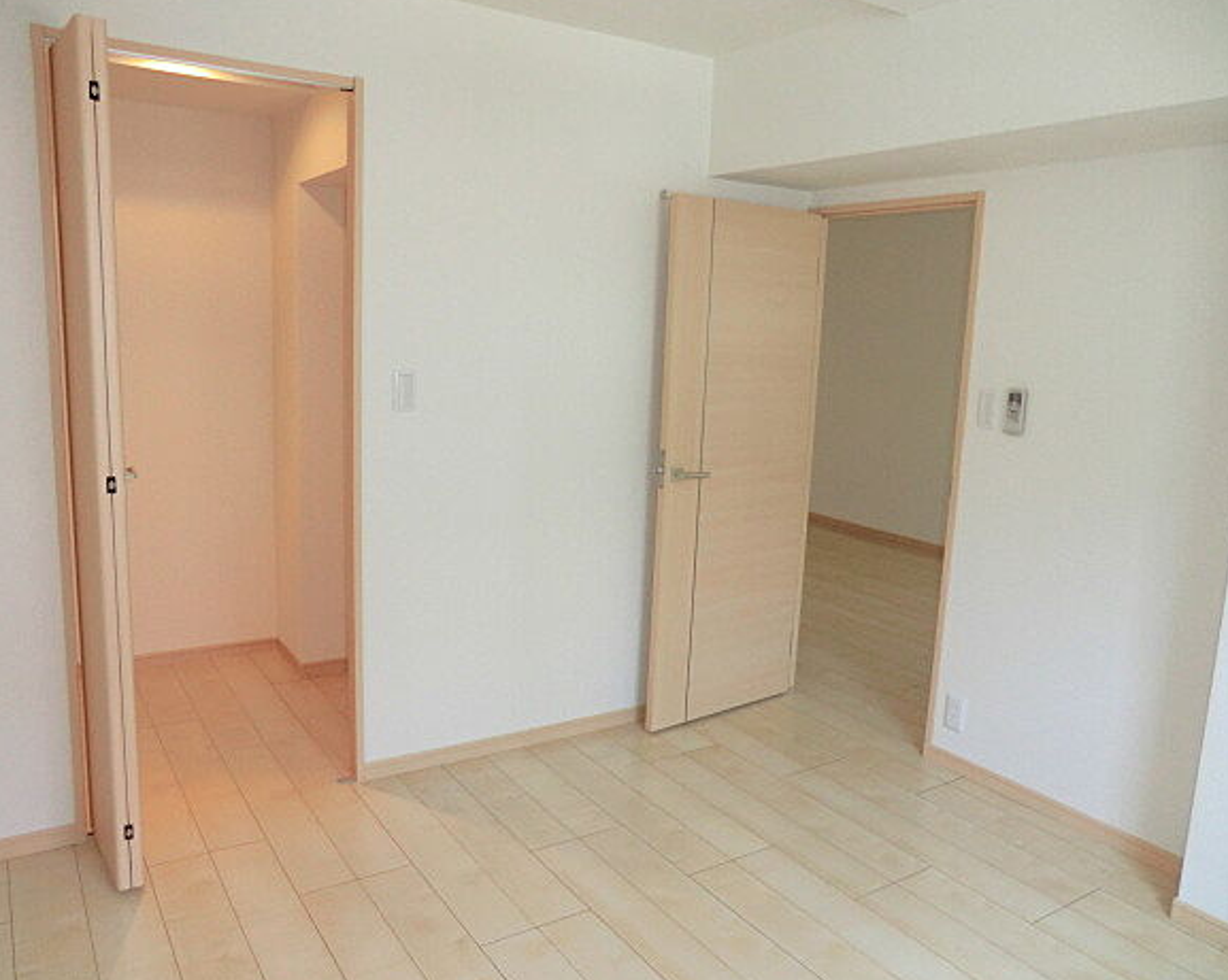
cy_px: 495
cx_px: 594
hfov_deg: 66.0
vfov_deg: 54.9
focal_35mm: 26
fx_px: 944
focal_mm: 4.3
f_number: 3.2
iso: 250
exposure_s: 1/60
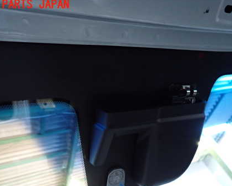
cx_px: 135
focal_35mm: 35
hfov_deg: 51.3
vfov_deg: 41.8
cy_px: 123
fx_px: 240
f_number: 2
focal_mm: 4.5
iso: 640
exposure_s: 1/30
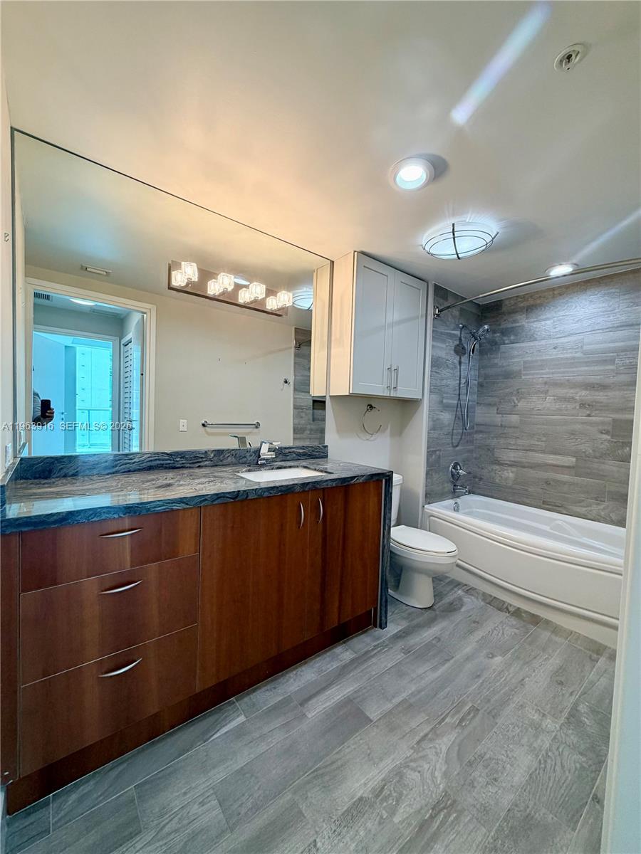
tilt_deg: -2.5
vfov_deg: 102.1
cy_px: 427
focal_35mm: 14
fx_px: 346
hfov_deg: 85.7
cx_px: 320
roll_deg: -1.1
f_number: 2.2
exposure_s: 1/120
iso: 125
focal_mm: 2.22
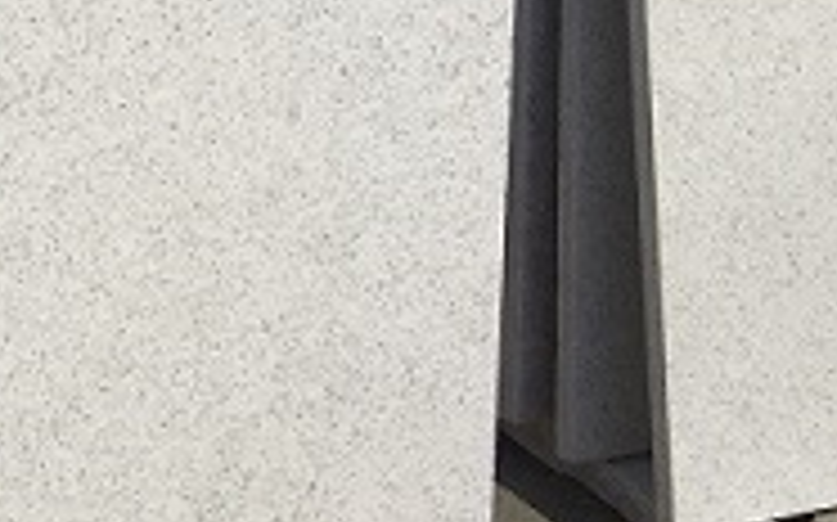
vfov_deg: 13.1
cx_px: -374
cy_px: 63
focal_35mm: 99
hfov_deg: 18.8
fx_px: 2257
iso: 32
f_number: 2.2
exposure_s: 1/6623
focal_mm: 4.15
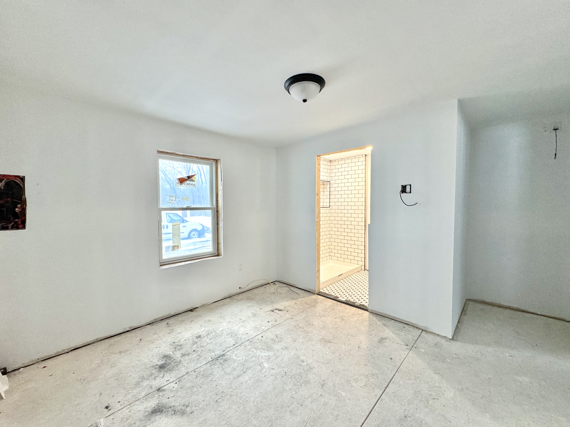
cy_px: 214
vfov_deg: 85.7
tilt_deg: -3.2
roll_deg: +1.0
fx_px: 231
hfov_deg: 102.1
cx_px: 285
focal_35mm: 14
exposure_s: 1/120
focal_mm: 2.22
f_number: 2.2
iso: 250
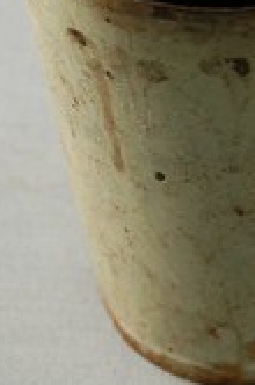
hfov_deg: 3.4
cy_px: 79
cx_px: 256
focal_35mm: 406
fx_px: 4332
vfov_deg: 5.1
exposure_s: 1/8
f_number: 9
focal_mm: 70
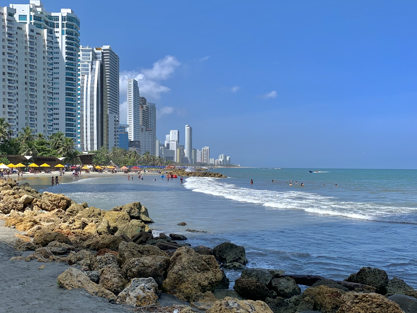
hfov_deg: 67.3
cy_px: 156
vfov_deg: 53.1
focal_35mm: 26
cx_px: 208
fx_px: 313
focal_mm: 4.25
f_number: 1.8
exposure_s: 1/2114
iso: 25
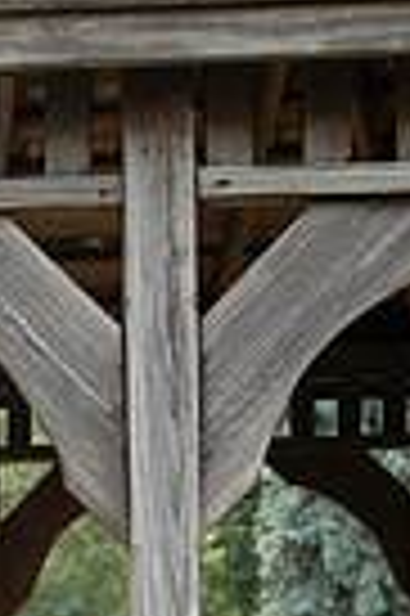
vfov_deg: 11.8
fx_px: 2928
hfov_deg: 7.8
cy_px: 764
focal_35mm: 171
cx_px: -234
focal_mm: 50
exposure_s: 1/1600
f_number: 4.6
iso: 800
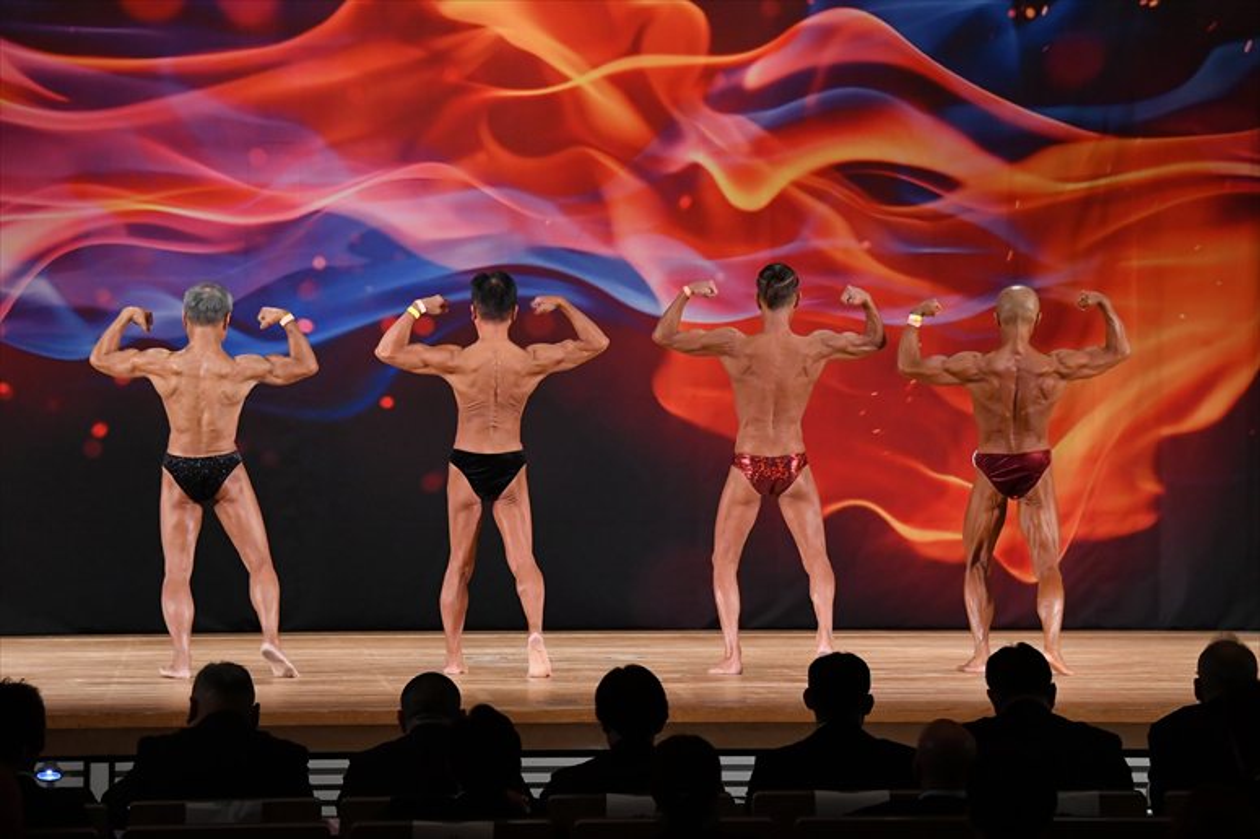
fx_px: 4828
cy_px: 420
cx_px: 630
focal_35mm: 138
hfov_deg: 14.9
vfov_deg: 9.9
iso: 3200
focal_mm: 92
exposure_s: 1/400
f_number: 5.6
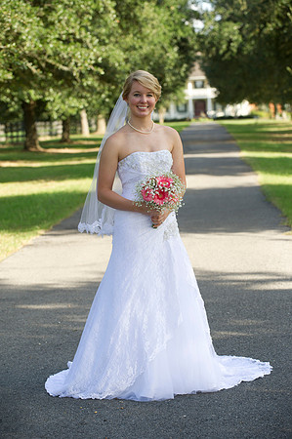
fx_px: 1414
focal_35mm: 116
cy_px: 220
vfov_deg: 17.7
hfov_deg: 11.8
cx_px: 146
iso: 320
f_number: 5
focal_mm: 116
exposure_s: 1/250
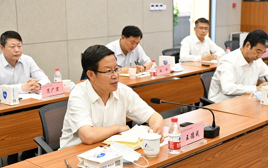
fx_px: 416
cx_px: 136
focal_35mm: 57
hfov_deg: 35.7
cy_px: 90
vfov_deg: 22.7
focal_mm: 55
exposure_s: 1/60
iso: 3200
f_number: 4.5
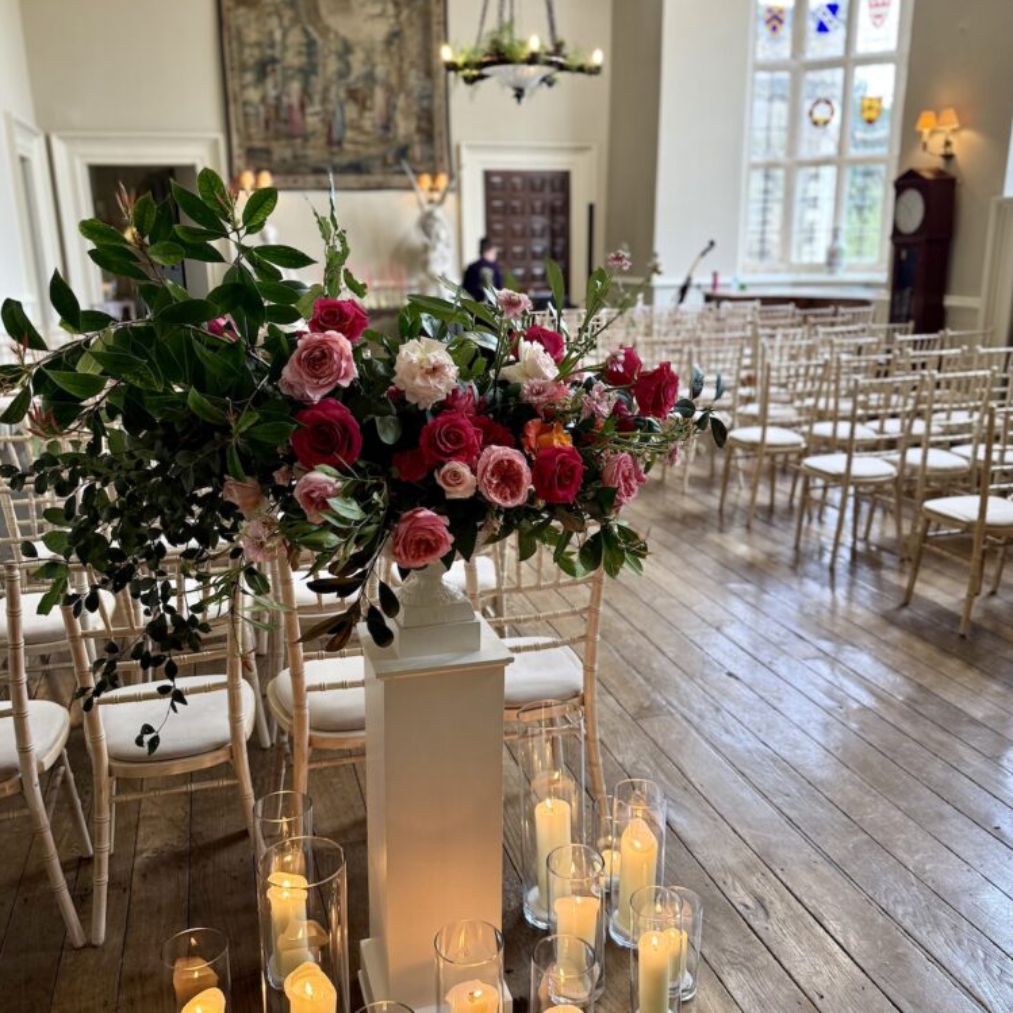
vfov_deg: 55.6
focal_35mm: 29
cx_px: 515
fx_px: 960
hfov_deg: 55.6
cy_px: 514
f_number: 1.78
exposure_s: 1/50
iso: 160
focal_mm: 6.76
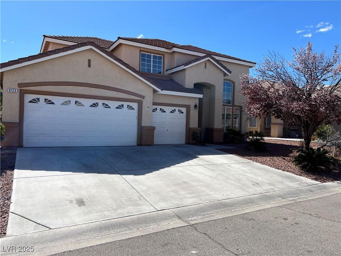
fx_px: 256
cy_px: 128
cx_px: 170
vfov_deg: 53.1
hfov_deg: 67.3
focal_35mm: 26
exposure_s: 1/5319
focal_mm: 5.7
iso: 50
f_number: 1.5
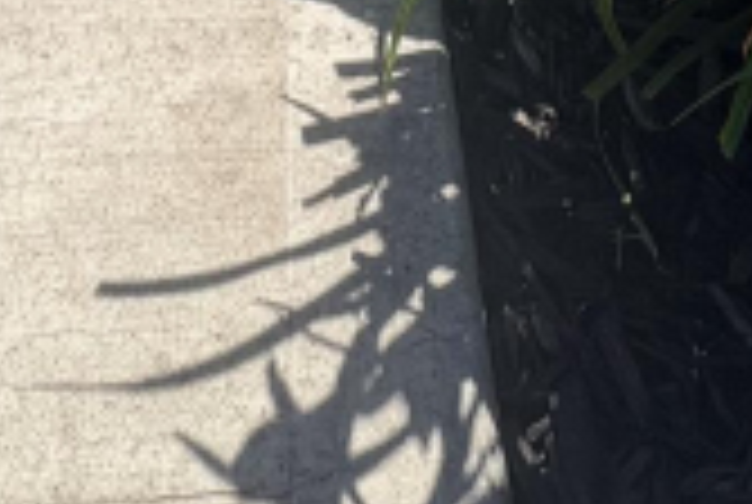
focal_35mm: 58
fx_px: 1214
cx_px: 482
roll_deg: -8.7
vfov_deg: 17.1
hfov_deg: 34.2
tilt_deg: -25.4
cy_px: -511
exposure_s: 1/2273
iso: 40
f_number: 2.2
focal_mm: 2.22
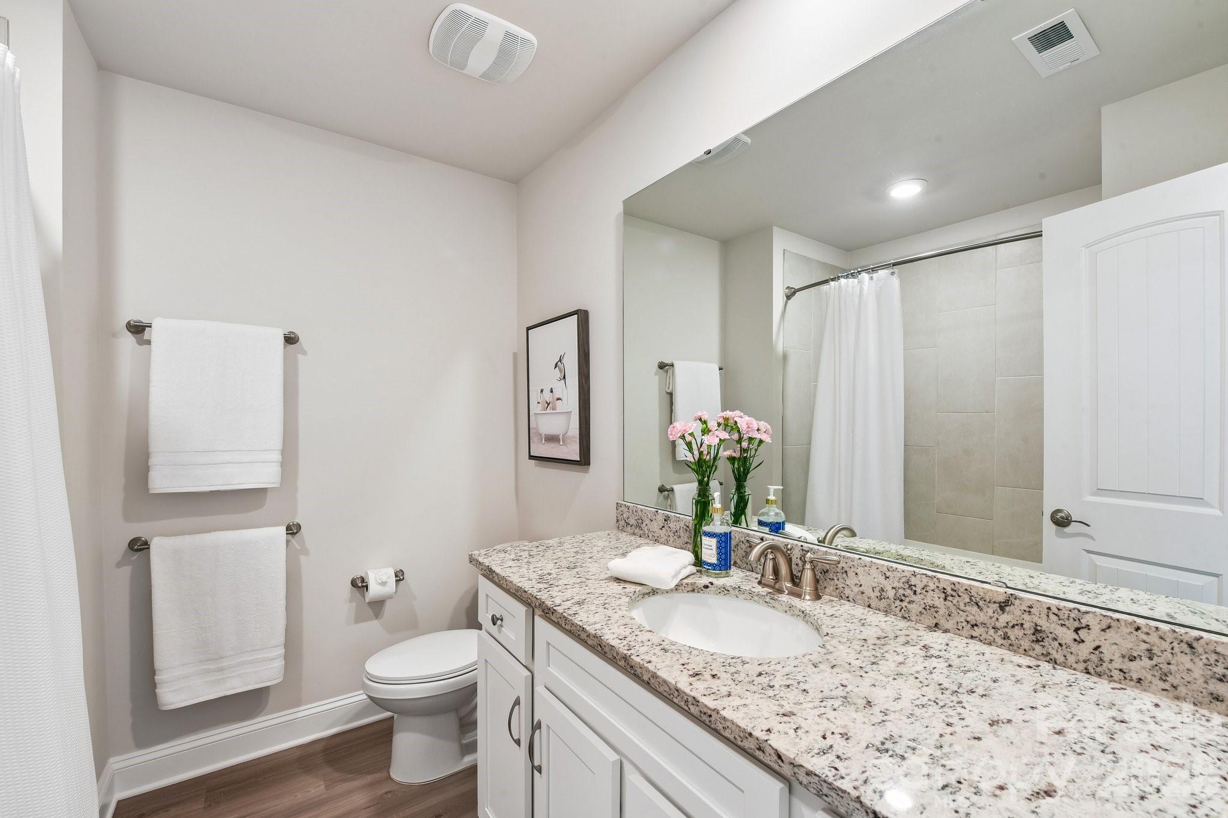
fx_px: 477
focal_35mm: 14
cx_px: 614
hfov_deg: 104.3
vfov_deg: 81.2
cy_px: 409
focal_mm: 14
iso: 200
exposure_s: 1/4
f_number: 11
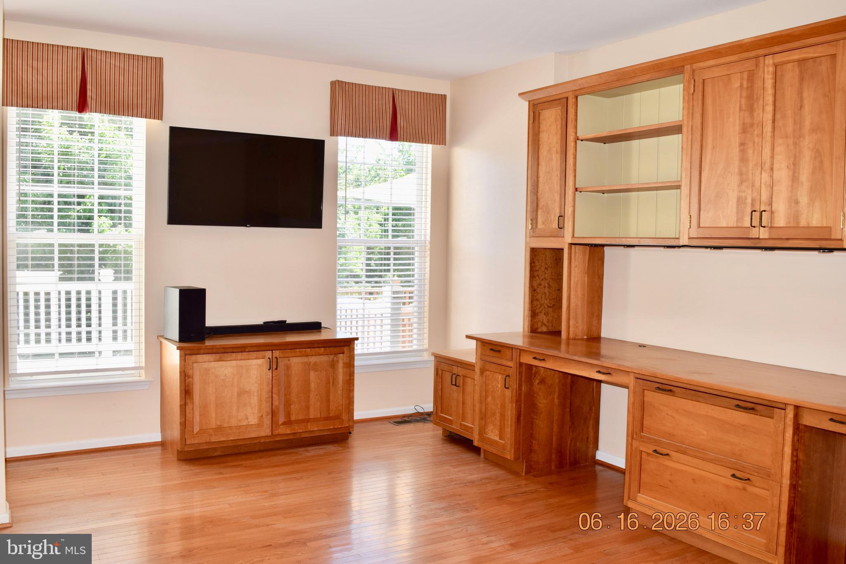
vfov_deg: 40.0
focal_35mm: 33
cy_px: 282
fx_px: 775
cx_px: 423
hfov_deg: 57.2
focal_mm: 22
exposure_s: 1/125
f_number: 5.6
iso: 360
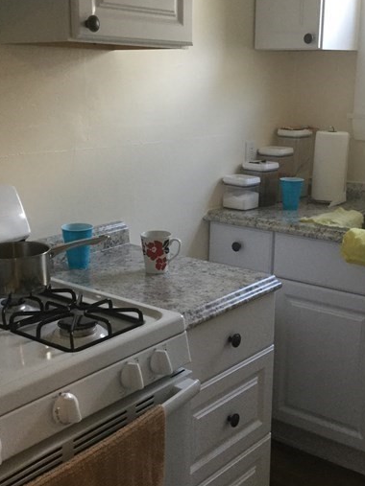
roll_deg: +0.1
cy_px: 247
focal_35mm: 47
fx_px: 661
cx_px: 193
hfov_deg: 30.9
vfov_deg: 40.4
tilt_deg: -16.4
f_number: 2.4
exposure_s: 1/30
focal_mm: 3.3
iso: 100
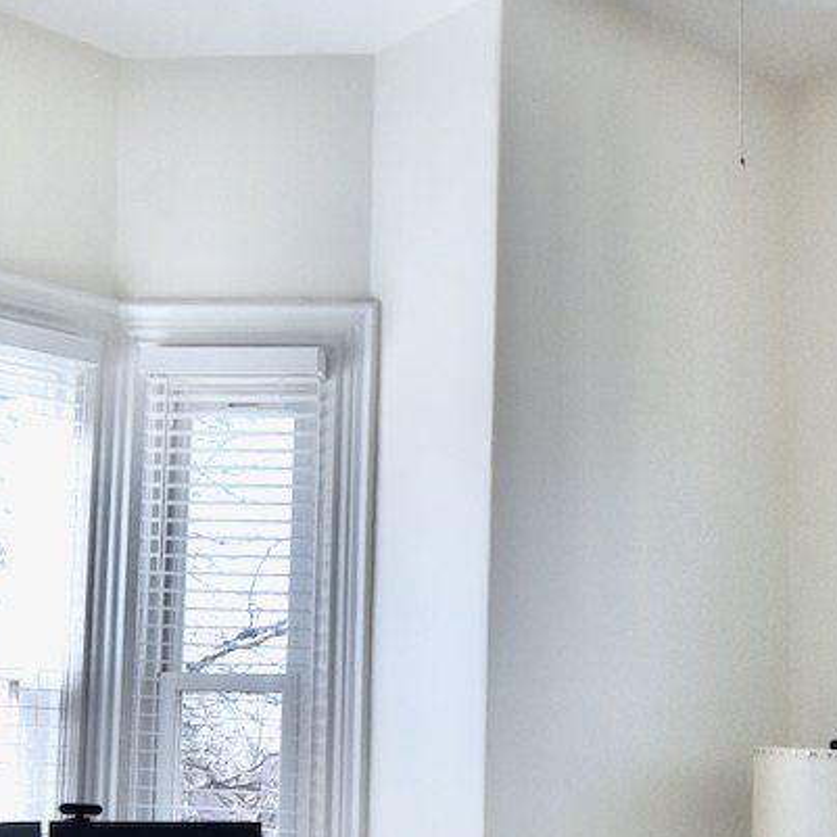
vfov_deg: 29.6
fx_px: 1559
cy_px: 618
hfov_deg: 30.0
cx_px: 415
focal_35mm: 57
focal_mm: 14
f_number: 7.1
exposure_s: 1/200
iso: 800
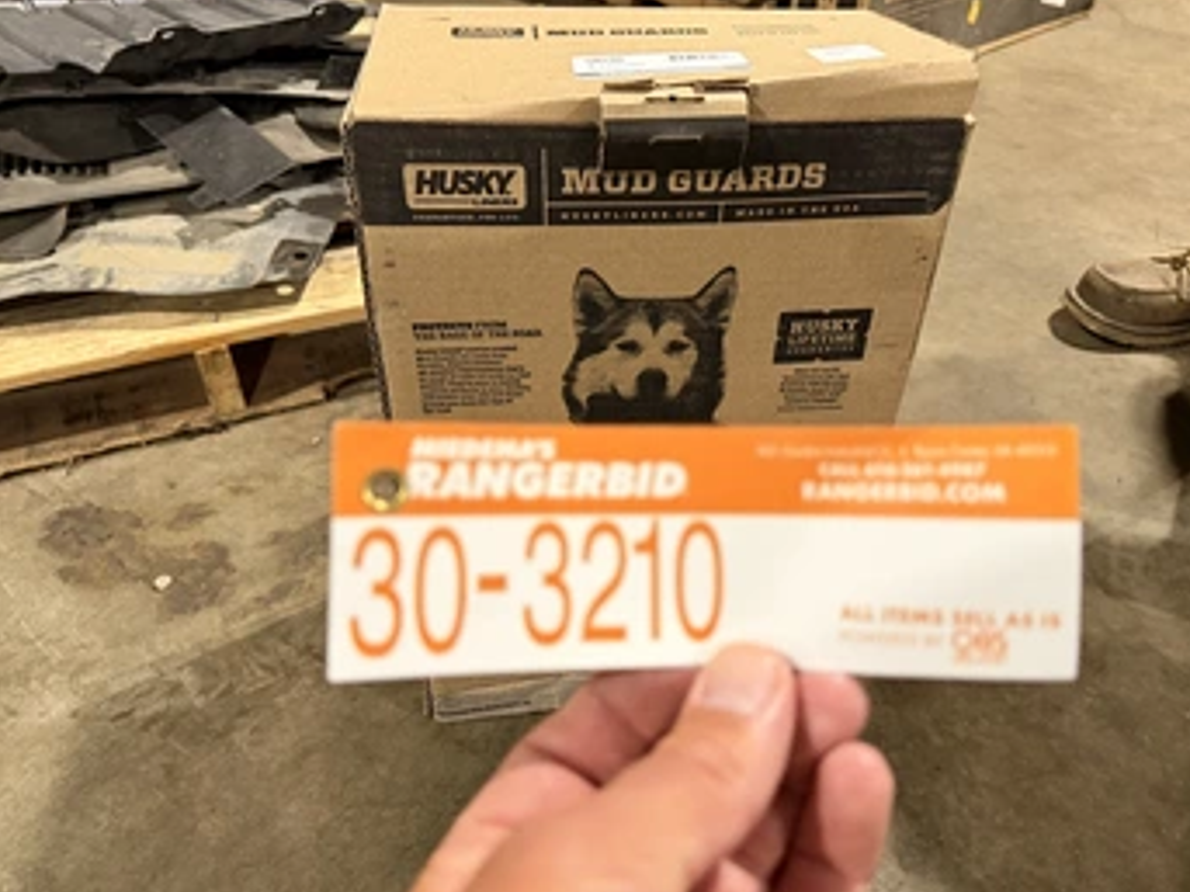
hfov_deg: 63.4
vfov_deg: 49.7
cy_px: 441
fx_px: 962
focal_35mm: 28
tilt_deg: -39.1
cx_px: 635
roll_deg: -0.2
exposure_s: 1/60
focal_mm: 6.76
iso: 500
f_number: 1.78
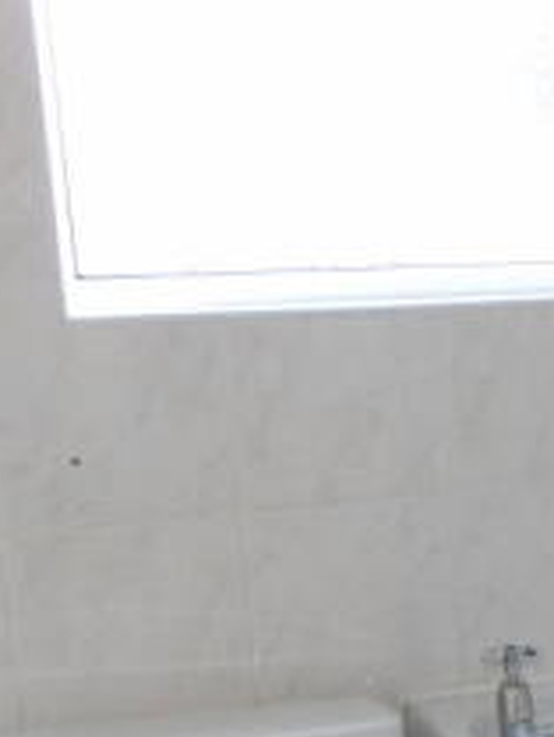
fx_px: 1428
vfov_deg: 27.8
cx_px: 520
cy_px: 675
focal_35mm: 67
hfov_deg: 21.4
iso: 200
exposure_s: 1/23
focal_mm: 4.3
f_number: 4.1
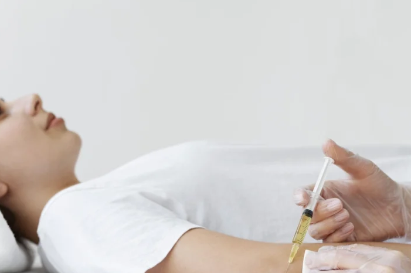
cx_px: 205
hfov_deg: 27.7
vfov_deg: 18.6
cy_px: 180
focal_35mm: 73
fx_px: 833
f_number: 4.5
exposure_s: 1/640
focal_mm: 50
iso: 640
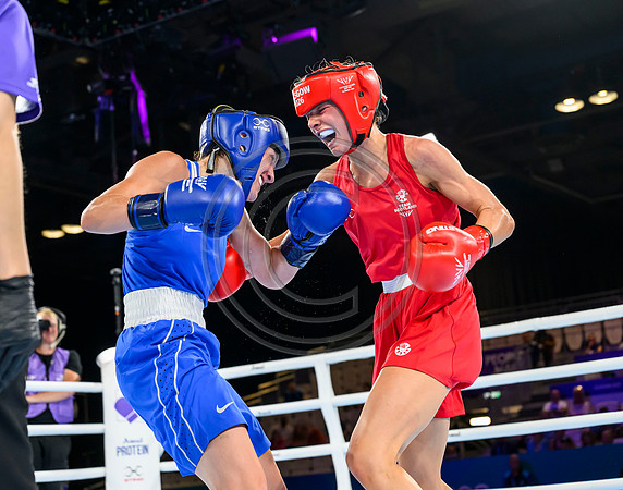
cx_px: 318
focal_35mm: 62
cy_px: 193
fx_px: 1136
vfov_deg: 24.3
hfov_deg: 30.7
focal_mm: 46
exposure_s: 1/1600
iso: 2500
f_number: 3.2
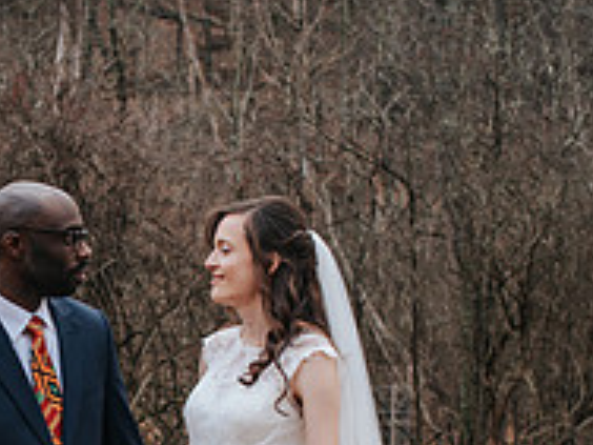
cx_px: -25
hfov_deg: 15.9
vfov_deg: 12.1
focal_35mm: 121
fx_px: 2073
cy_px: 489
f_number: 3.2
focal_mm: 35
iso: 110
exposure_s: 1/200
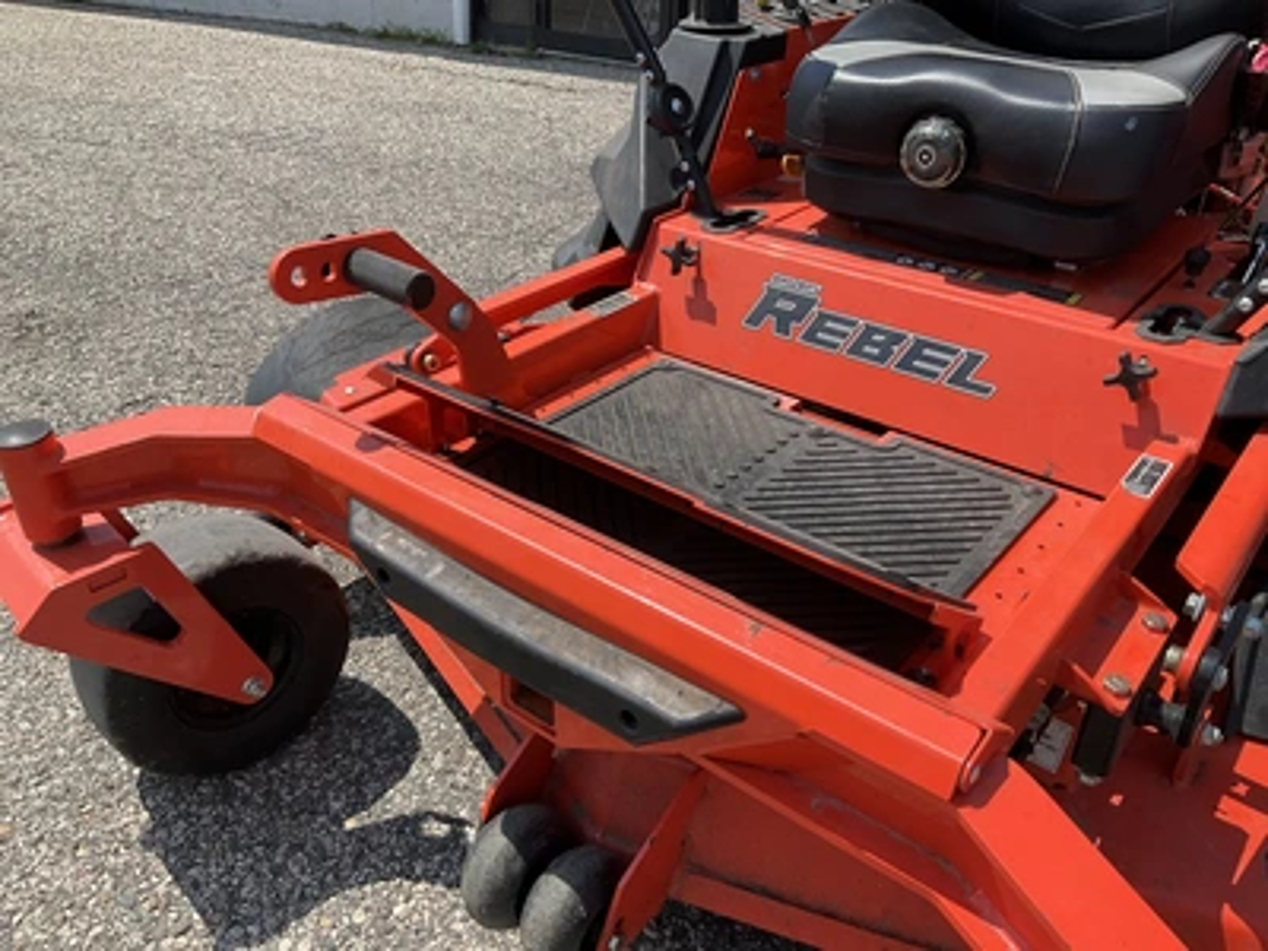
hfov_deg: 61.7
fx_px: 1062
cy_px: 476
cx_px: 634
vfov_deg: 48.2
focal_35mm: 29
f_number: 1.8
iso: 25
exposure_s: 1/1377
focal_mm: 3
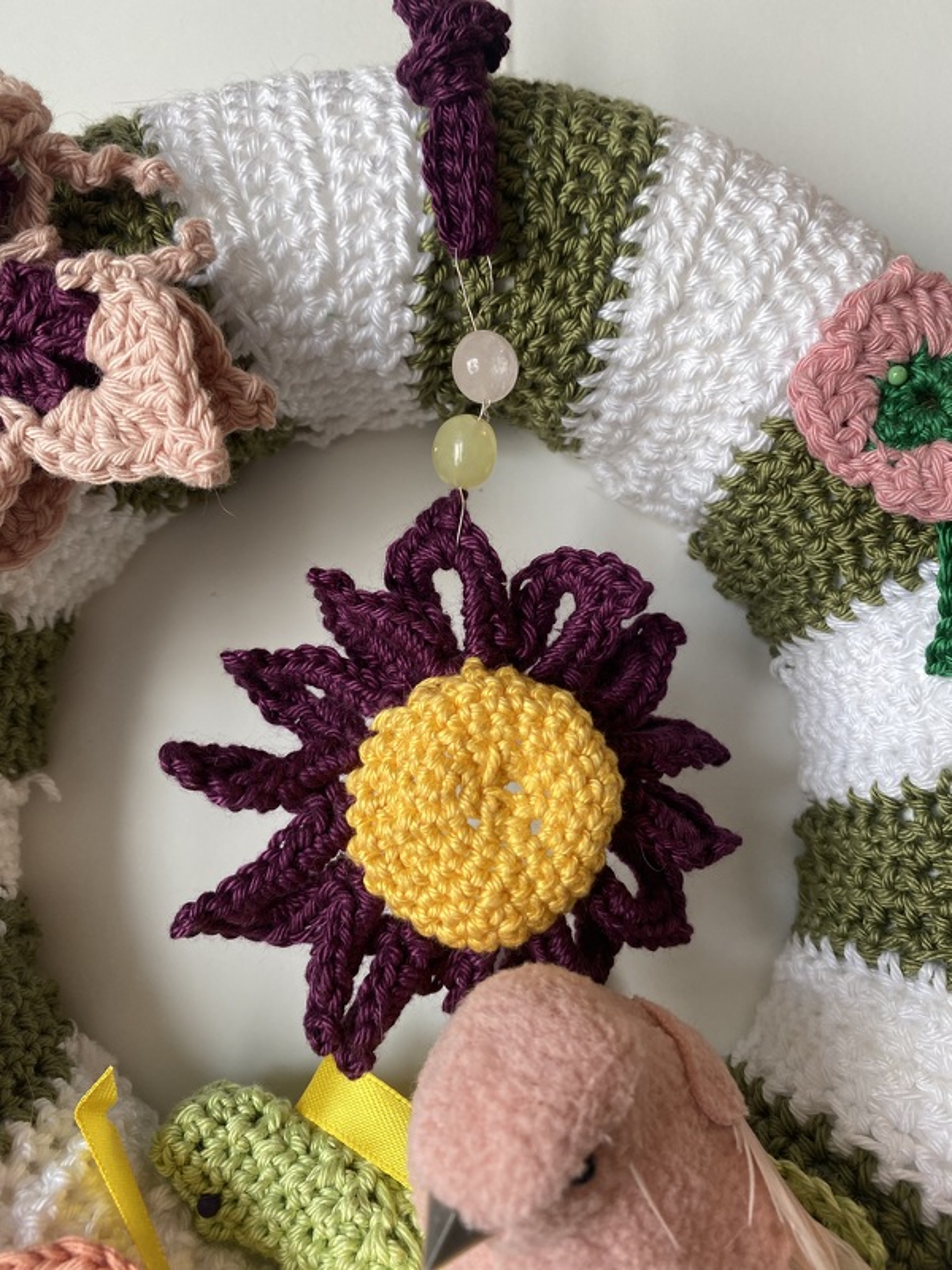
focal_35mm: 26
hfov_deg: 53.1
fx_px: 953
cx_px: 476
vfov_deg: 67.3
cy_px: 635
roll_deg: +0.1
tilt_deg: +6.0
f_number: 1.8
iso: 50
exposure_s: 1/100
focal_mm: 4.25
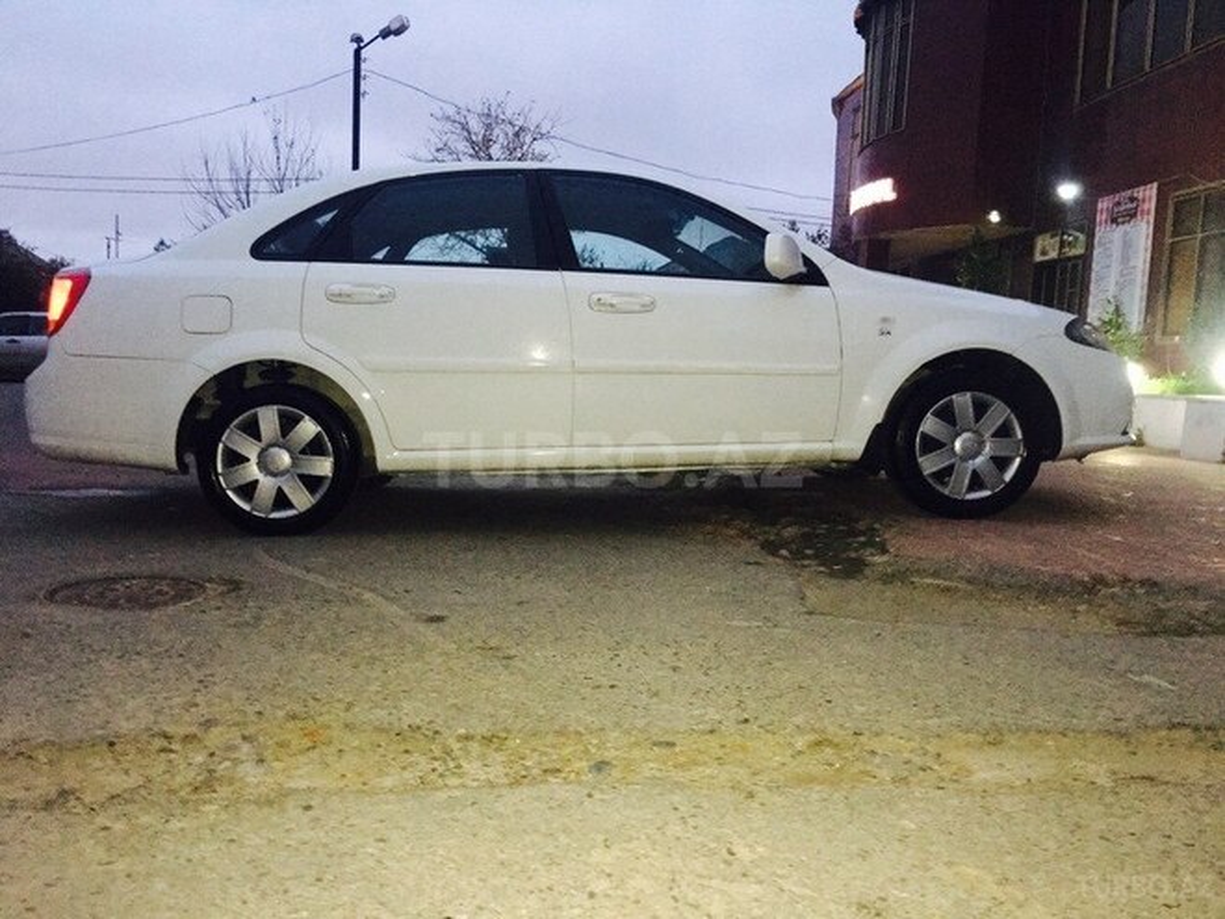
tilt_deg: -5.2
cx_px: 612
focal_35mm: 29
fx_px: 1026
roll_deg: -3.4
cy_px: 460
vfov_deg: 48.2
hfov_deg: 61.7
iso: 320
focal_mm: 4.15
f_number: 2.2
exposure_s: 1/17
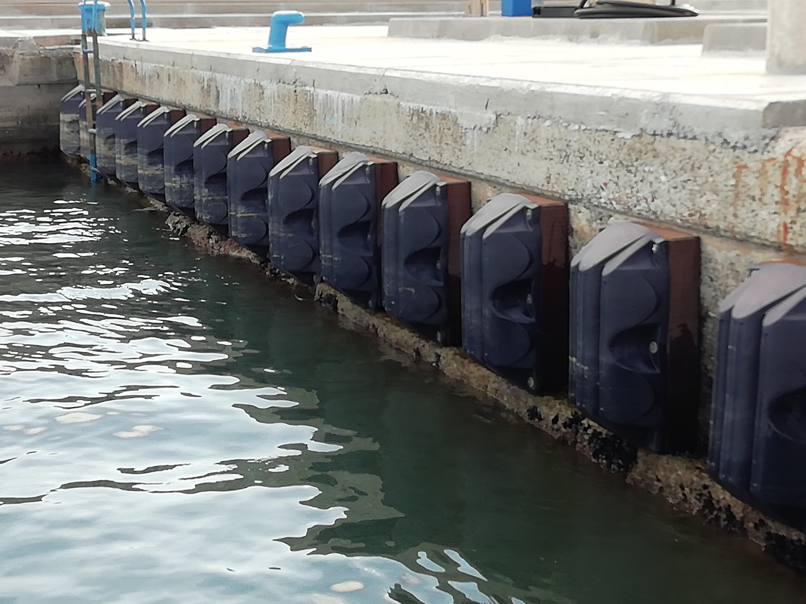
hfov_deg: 27.0
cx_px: 403
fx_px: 1676
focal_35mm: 72
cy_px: 302
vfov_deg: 20.4
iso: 50
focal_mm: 3.46
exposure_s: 1/238
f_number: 2.2
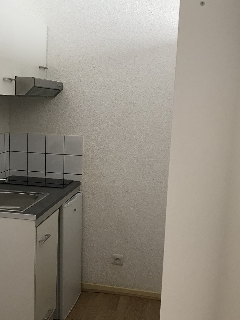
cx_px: 93
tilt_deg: -8.8
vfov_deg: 45.7
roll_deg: -2.2
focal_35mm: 41
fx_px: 379
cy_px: 174
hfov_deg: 35.0
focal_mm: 3.99
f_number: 1.8
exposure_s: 1/33
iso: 40
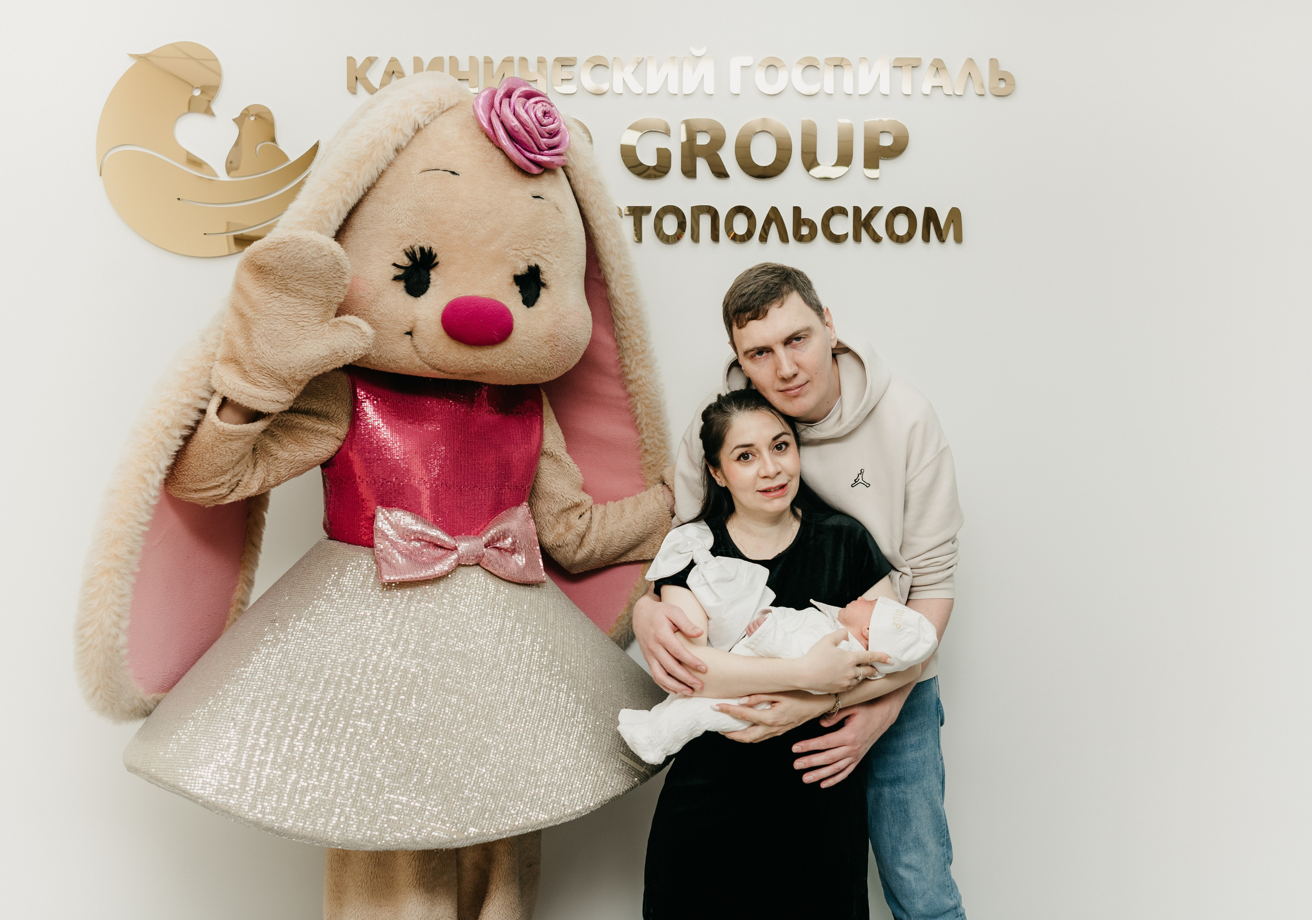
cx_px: 725
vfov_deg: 37.0
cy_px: 426
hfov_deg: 50.9
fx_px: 1375
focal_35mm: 37
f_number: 4
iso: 160
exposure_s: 1/160
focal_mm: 32
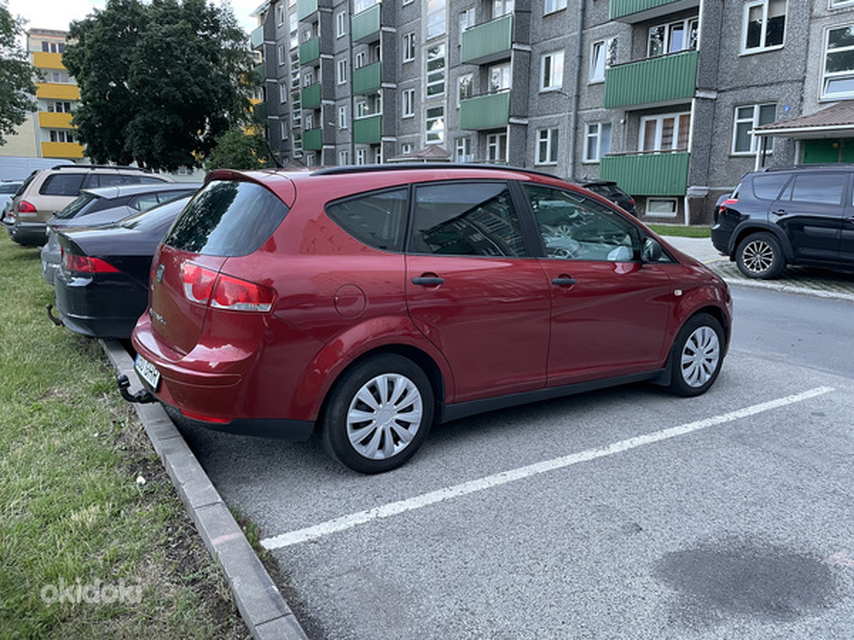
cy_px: 320
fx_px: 641
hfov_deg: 67.3
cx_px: 427
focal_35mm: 26
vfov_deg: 53.1
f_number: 1.6
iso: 125
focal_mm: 4.2
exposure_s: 1/76
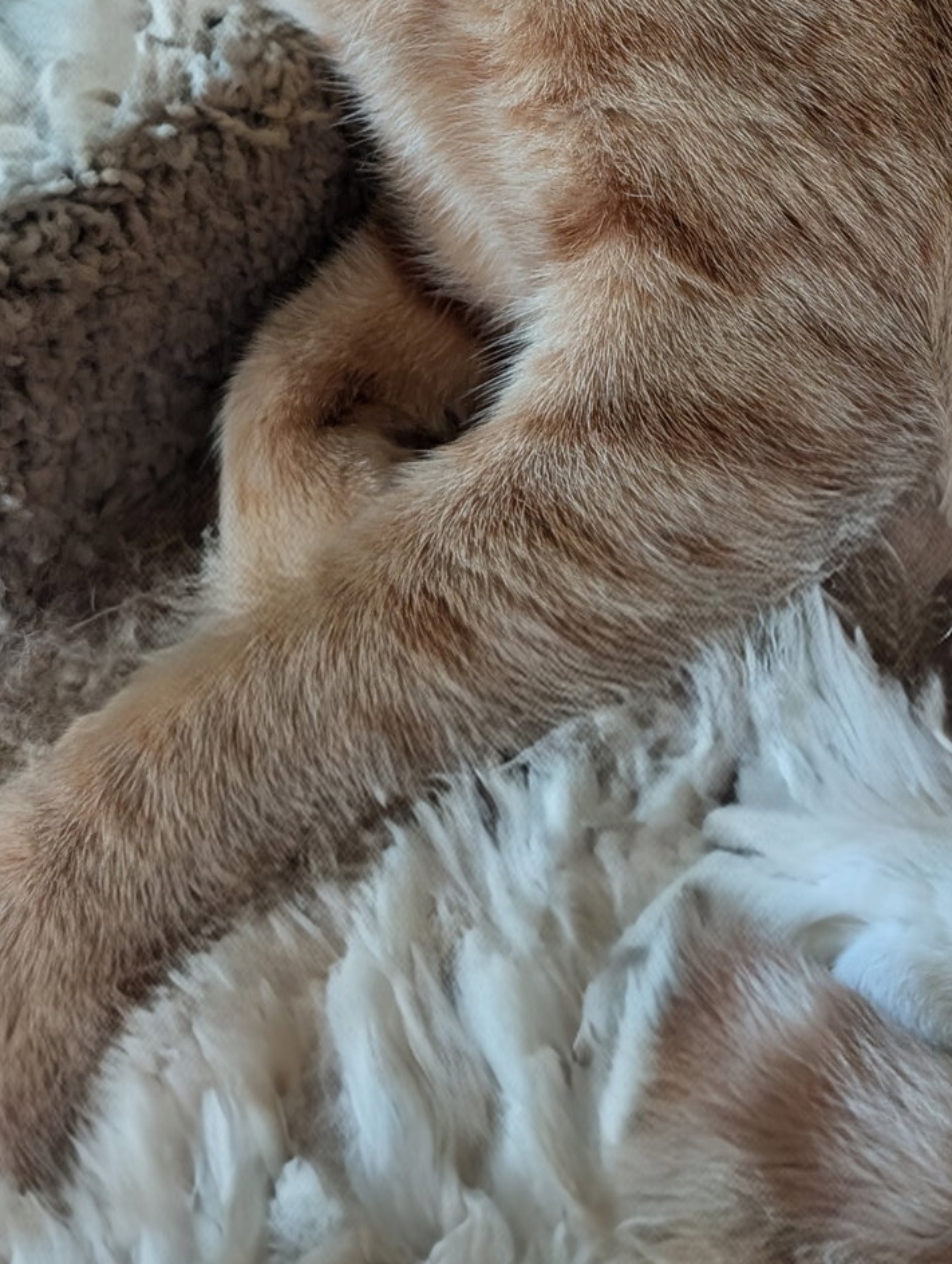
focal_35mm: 54
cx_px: 688
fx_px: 1975
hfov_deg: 26.8
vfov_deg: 33.0
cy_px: 49
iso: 1166
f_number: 1.68
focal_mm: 6.9
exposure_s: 1/72.9
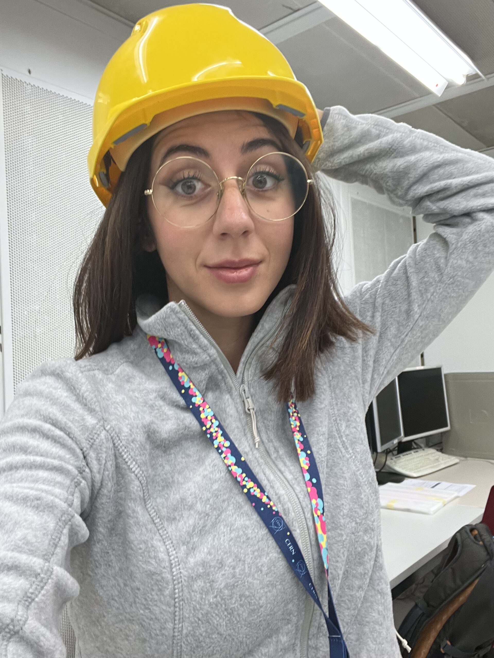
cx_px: 247
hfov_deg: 46.8
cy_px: 329
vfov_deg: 60.0
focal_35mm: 30
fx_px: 571
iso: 125
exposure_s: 1/50
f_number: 2.2
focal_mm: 2.71
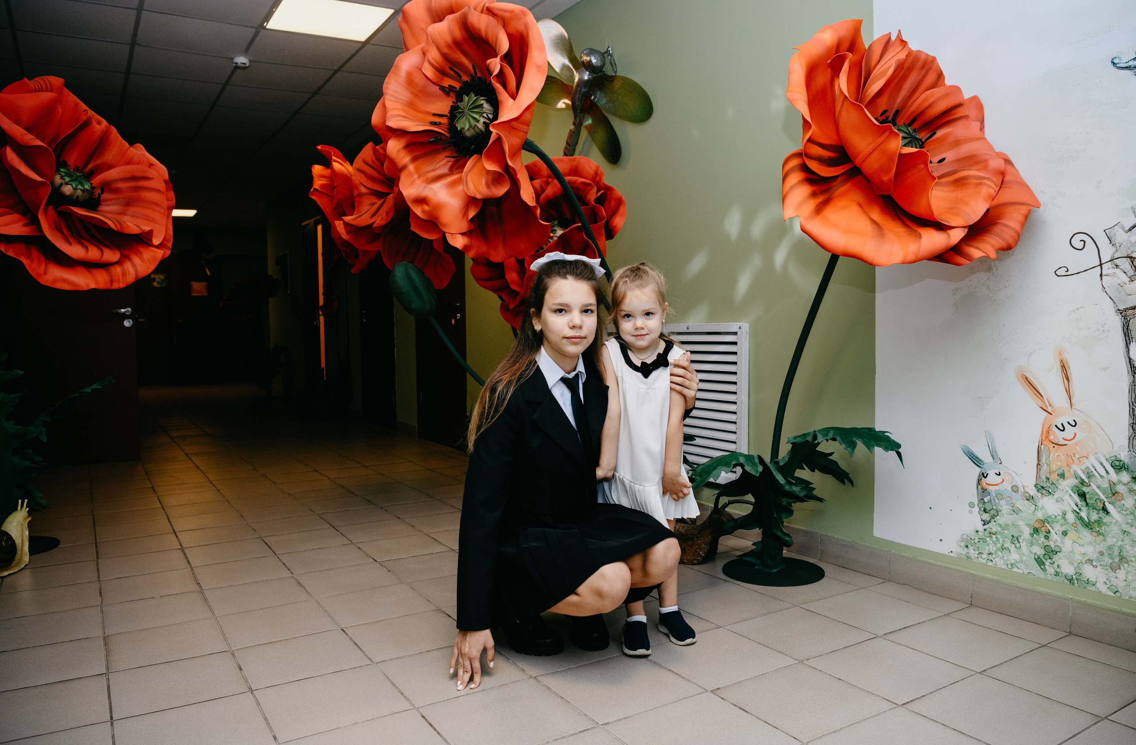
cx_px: 580
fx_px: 864
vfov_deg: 46.7
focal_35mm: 28
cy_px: 359
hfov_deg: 66.7
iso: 320
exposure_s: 1/160
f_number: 4
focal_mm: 26
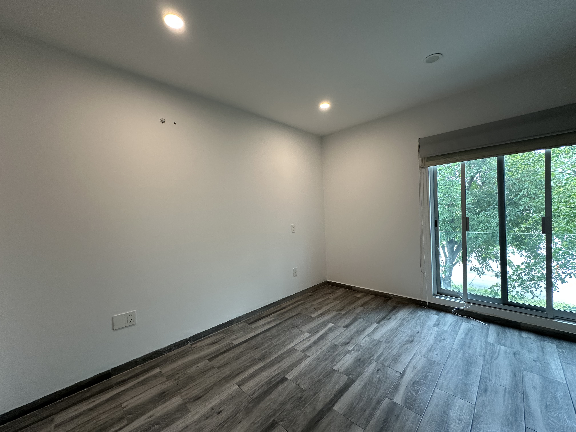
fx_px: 233
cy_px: 216
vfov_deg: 85.7
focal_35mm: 14
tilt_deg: -0.5
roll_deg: +2.5
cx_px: 288
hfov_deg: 102.1
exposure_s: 1/120
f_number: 2.2
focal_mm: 2.22
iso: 200
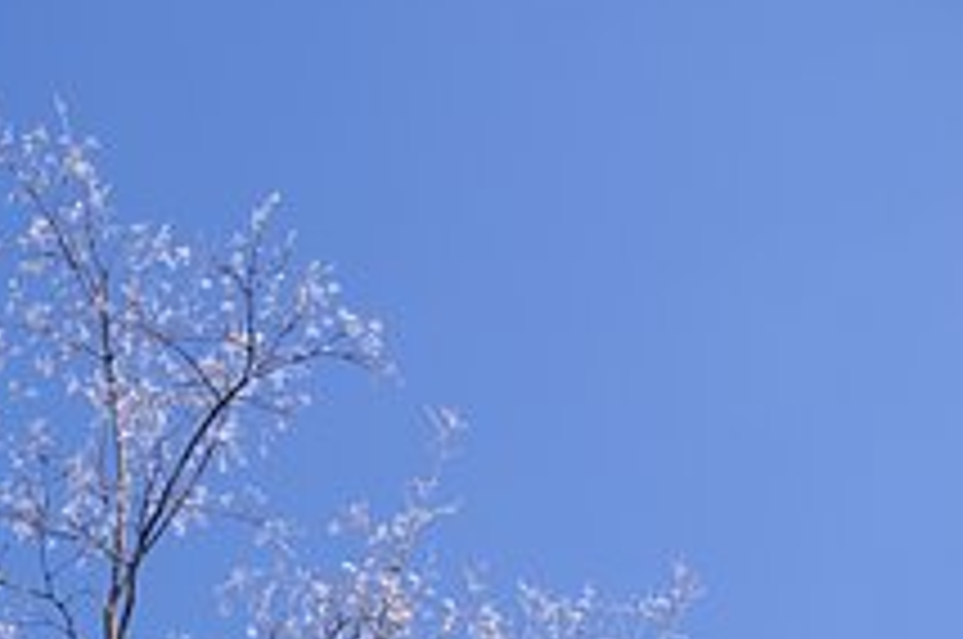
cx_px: 9
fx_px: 2110
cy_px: 738
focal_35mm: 79
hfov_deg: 24.6
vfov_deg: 16.6
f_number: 5.6
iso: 100
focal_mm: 22
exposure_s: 1/250
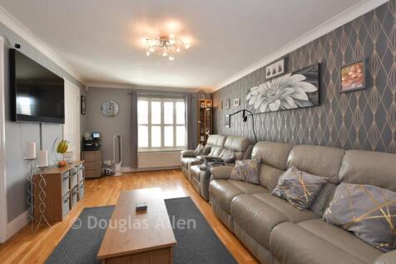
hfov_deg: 100.4
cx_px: 198
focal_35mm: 15
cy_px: 132
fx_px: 165
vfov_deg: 77.3
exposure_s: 1/3
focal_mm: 10
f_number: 8
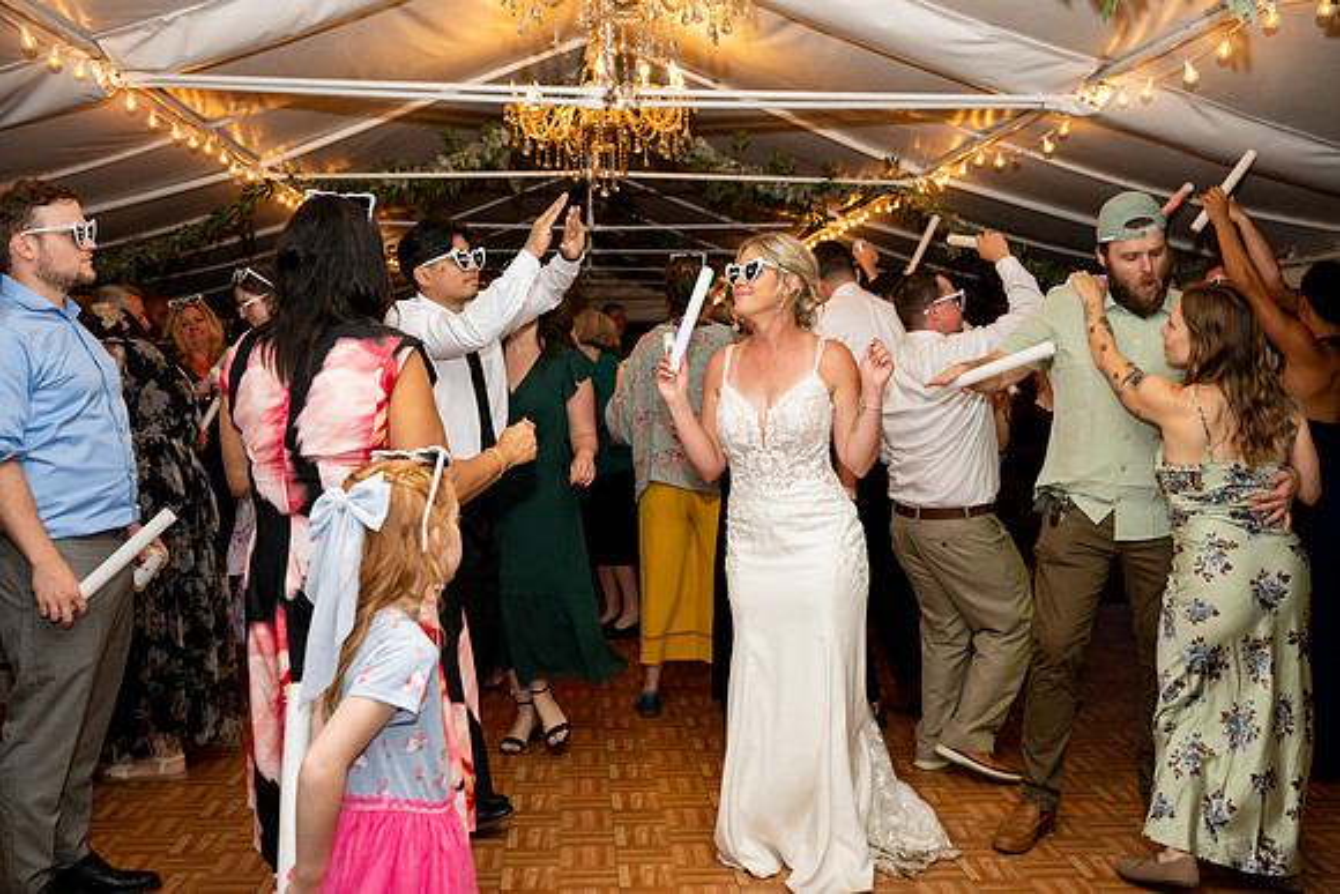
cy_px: 447
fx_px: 1303
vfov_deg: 37.9
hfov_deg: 54.4
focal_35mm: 35
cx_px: 670
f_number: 4
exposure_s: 1/400
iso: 2000
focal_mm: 35
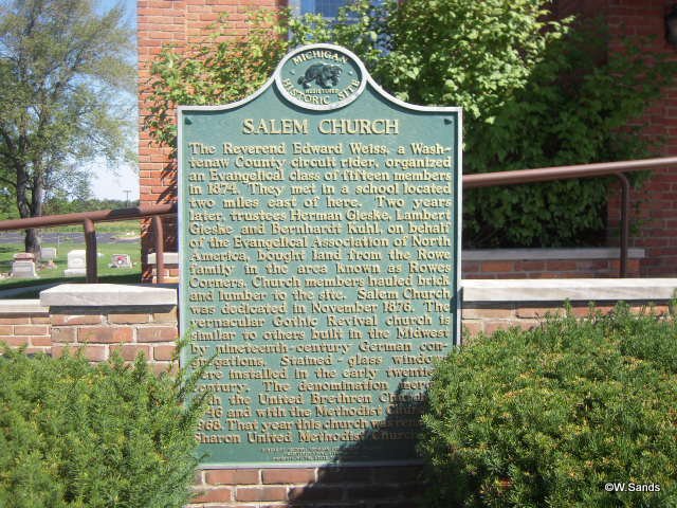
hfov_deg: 50.1
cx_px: 338
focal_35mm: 37
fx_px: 724
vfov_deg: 38.7
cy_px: 254
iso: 100
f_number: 3
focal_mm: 6.5
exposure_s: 1/640
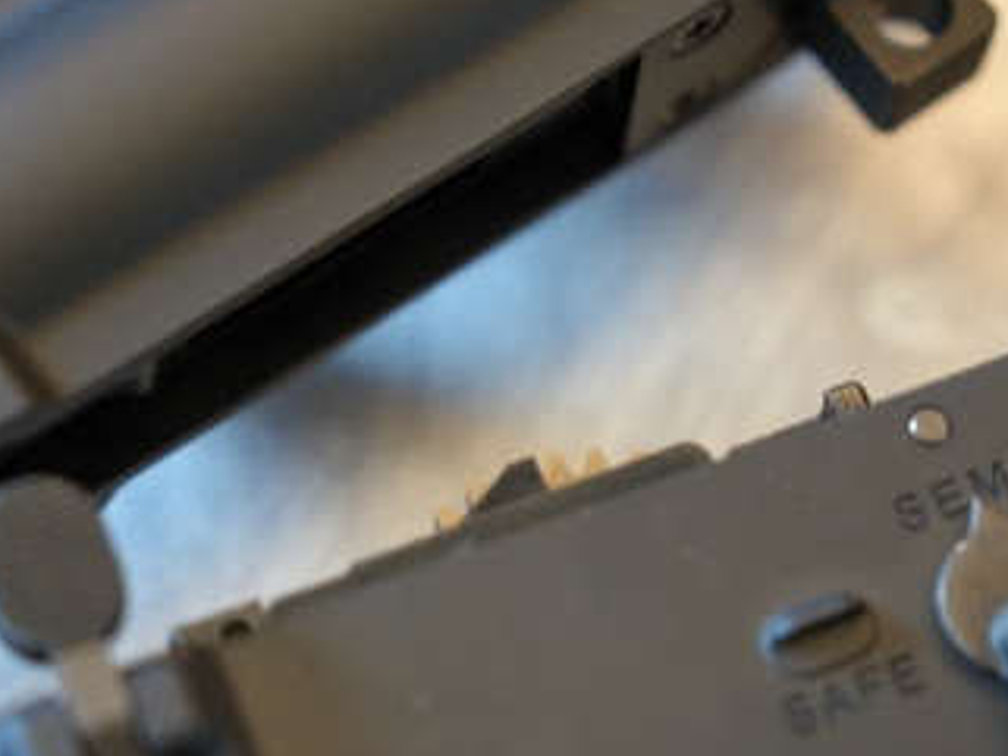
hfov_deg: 15.6
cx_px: 735
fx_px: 3670
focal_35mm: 126
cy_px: 351
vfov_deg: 11.8
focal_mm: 54
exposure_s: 1/4
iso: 200
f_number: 2.8
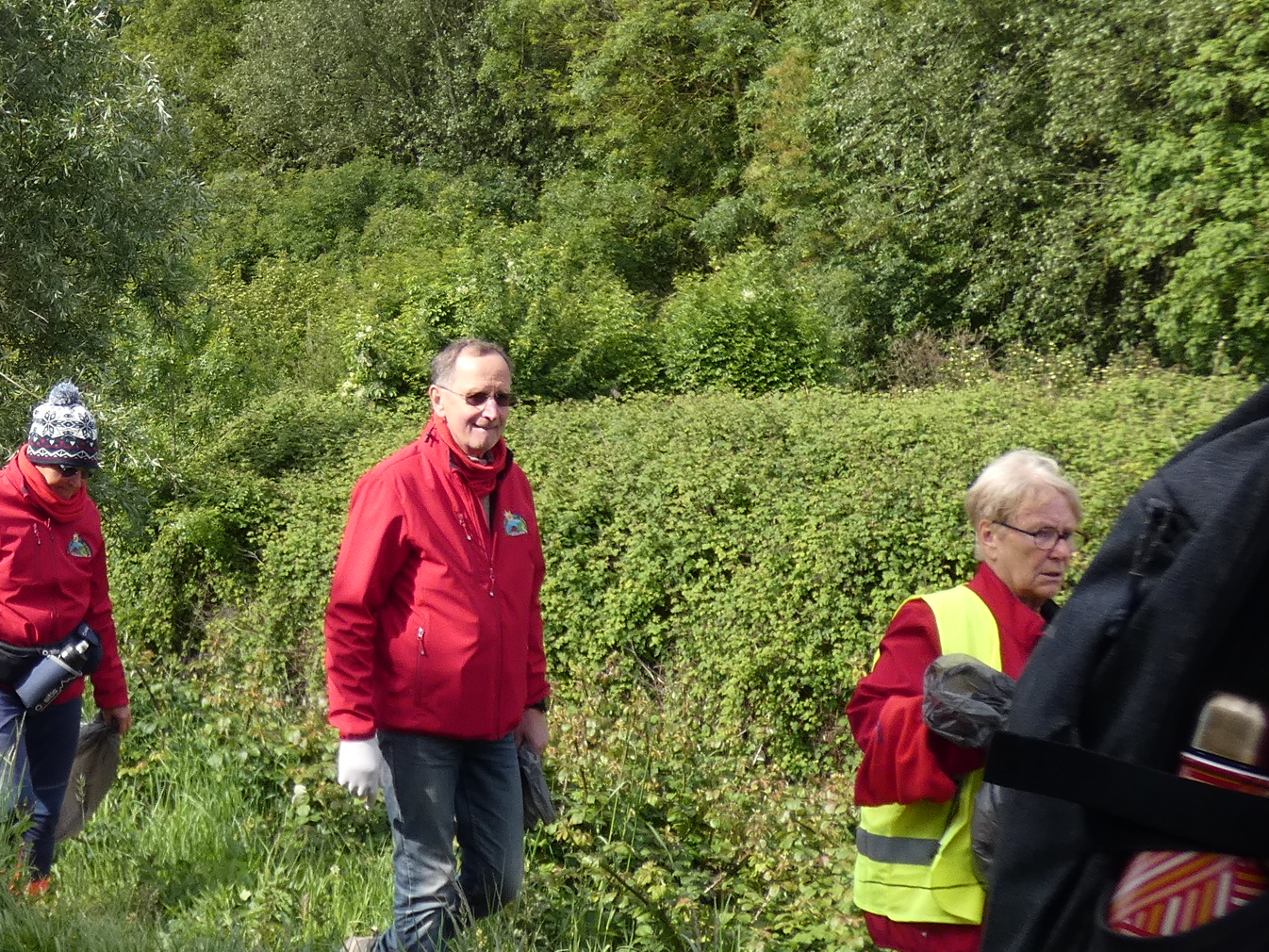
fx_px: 2823
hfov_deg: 24.6
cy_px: 412
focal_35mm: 77
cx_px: 142
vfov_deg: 19.1
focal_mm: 5.3
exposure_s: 1/500
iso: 80
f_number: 3.3
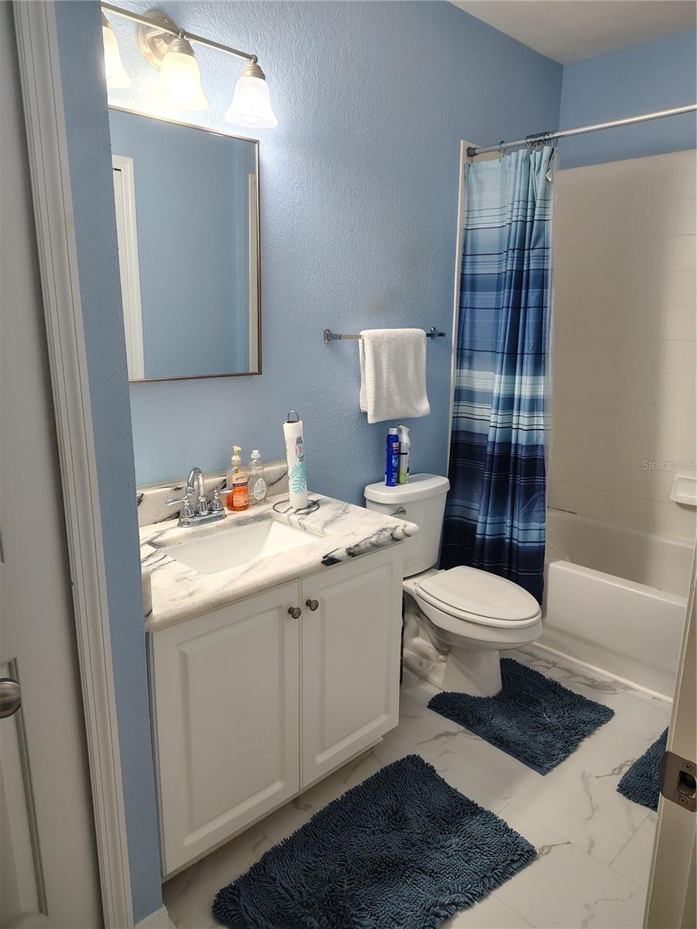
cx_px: 348
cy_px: 464
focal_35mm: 24
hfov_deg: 56.8
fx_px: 644
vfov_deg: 71.6
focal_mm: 5.56
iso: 726
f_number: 1.8
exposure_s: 1/60
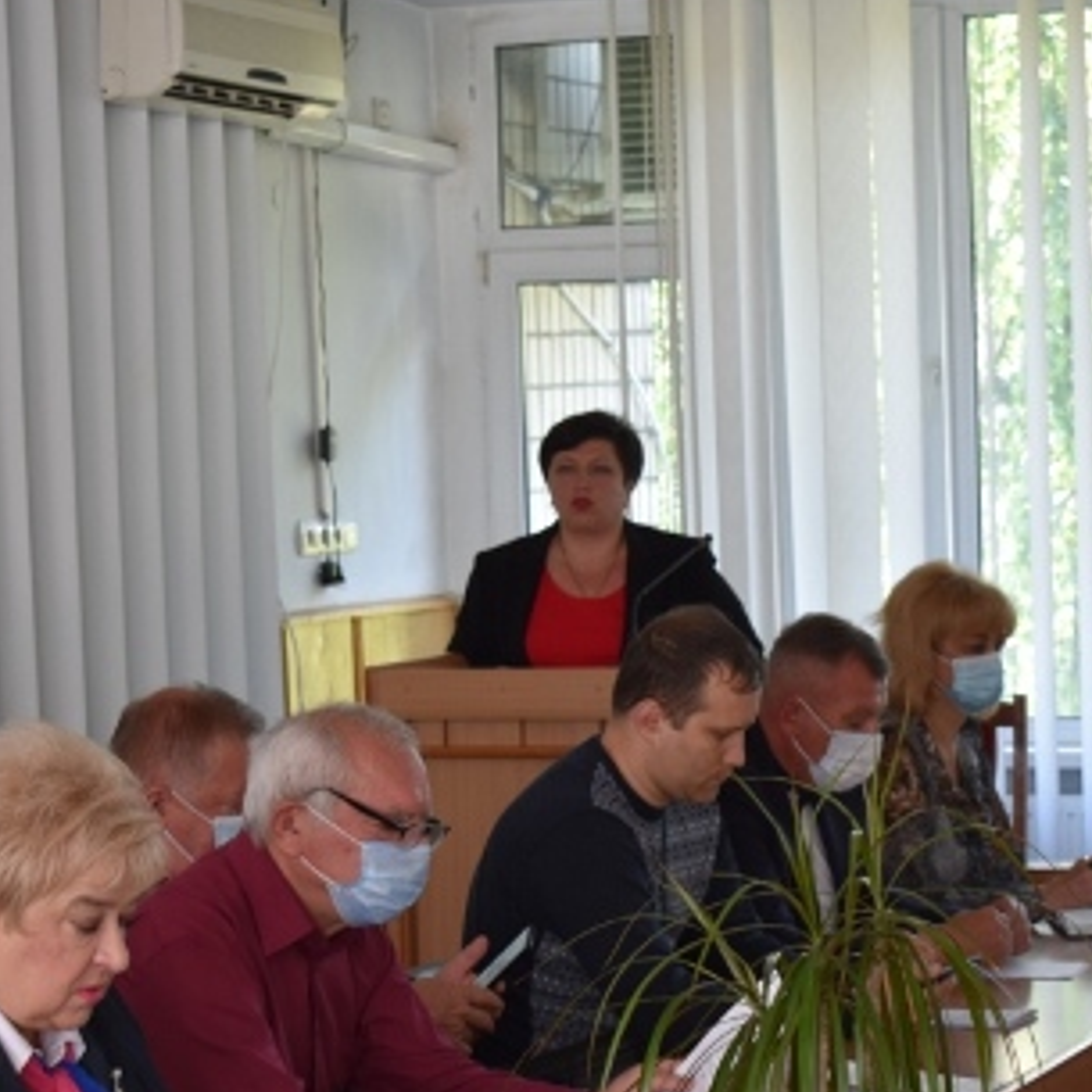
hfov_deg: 16.3
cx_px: 619
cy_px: 718
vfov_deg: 16.2
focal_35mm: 107
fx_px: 3819
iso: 400
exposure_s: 1/40
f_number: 5
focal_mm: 40
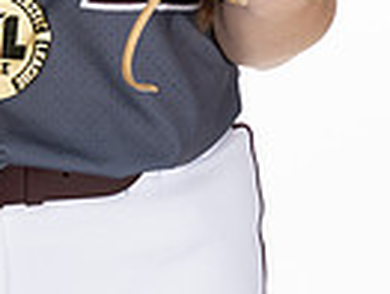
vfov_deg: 6.7
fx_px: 2418
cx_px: 54
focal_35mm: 214
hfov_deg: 9.2
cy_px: -344
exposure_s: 1/250
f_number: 6.3
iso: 400
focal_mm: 65
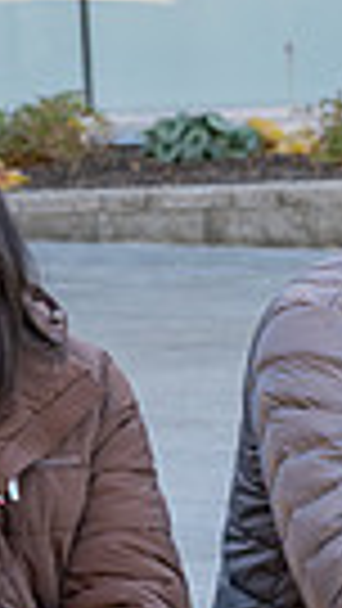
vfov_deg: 9.5
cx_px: 328
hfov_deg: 5.4
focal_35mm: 225
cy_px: 574
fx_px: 3625
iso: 500
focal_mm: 50
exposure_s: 1/400
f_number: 5.6
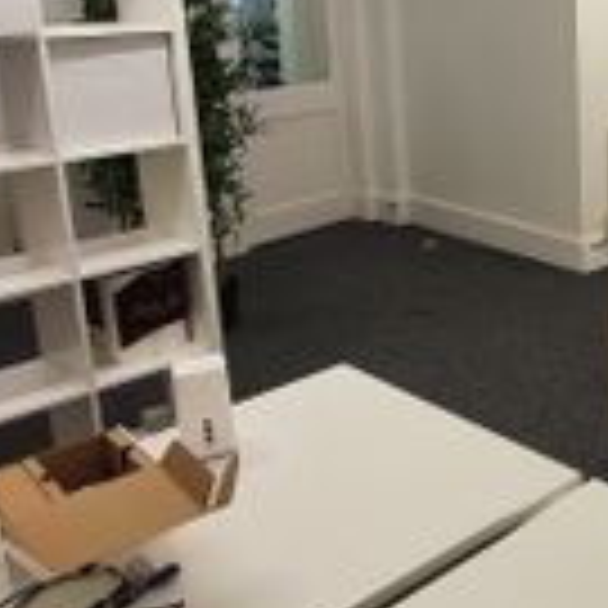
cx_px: 770
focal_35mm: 34
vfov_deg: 46.8
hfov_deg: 35.2
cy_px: 158
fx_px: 676
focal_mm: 1.8
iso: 50
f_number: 2.2
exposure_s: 1/50
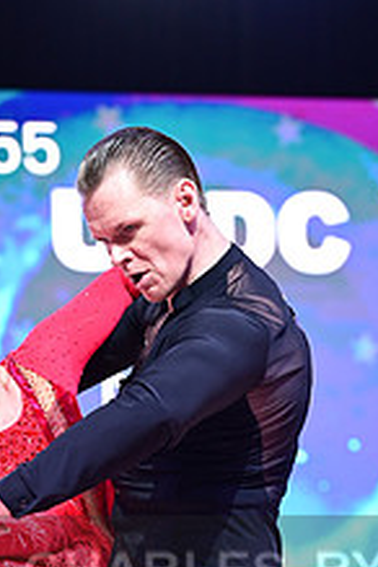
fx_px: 3040
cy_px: 603
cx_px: 184
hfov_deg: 7.1
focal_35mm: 193
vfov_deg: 10.5
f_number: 2.8
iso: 1600
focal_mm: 73
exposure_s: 1/320
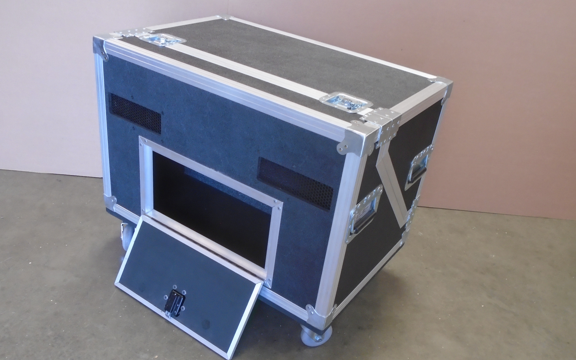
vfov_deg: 38.3
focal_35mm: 33
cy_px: 204
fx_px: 518
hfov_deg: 58.1
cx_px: 288
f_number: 3.5
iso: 320
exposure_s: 1/30
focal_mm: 5.5
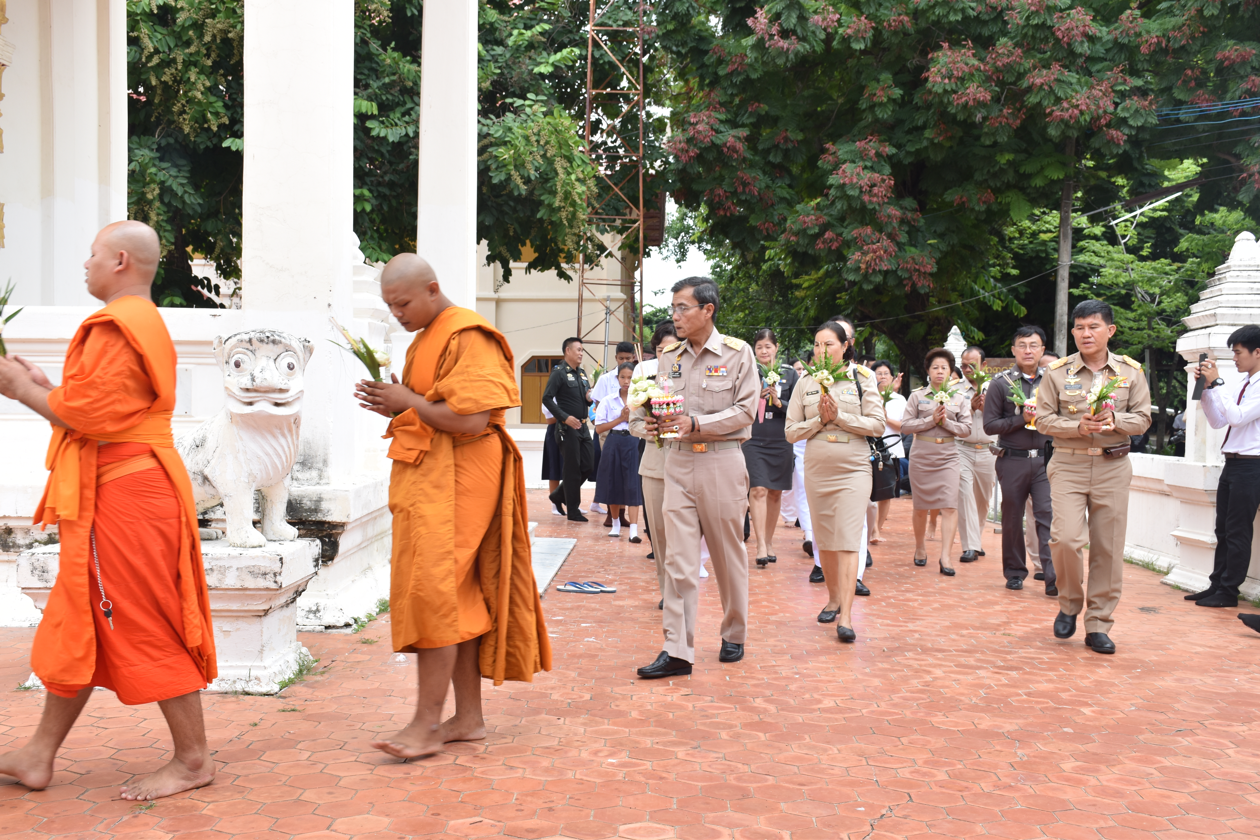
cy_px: 420
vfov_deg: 34.2
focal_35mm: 39
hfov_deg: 49.6
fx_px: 1365
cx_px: 630
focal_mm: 26
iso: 200
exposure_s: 1/250
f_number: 8
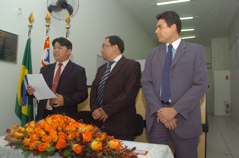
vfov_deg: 47.7
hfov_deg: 67.5
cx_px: 120
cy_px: 79
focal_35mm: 27
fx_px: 179
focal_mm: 18
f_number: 9
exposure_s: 1/250
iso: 1600
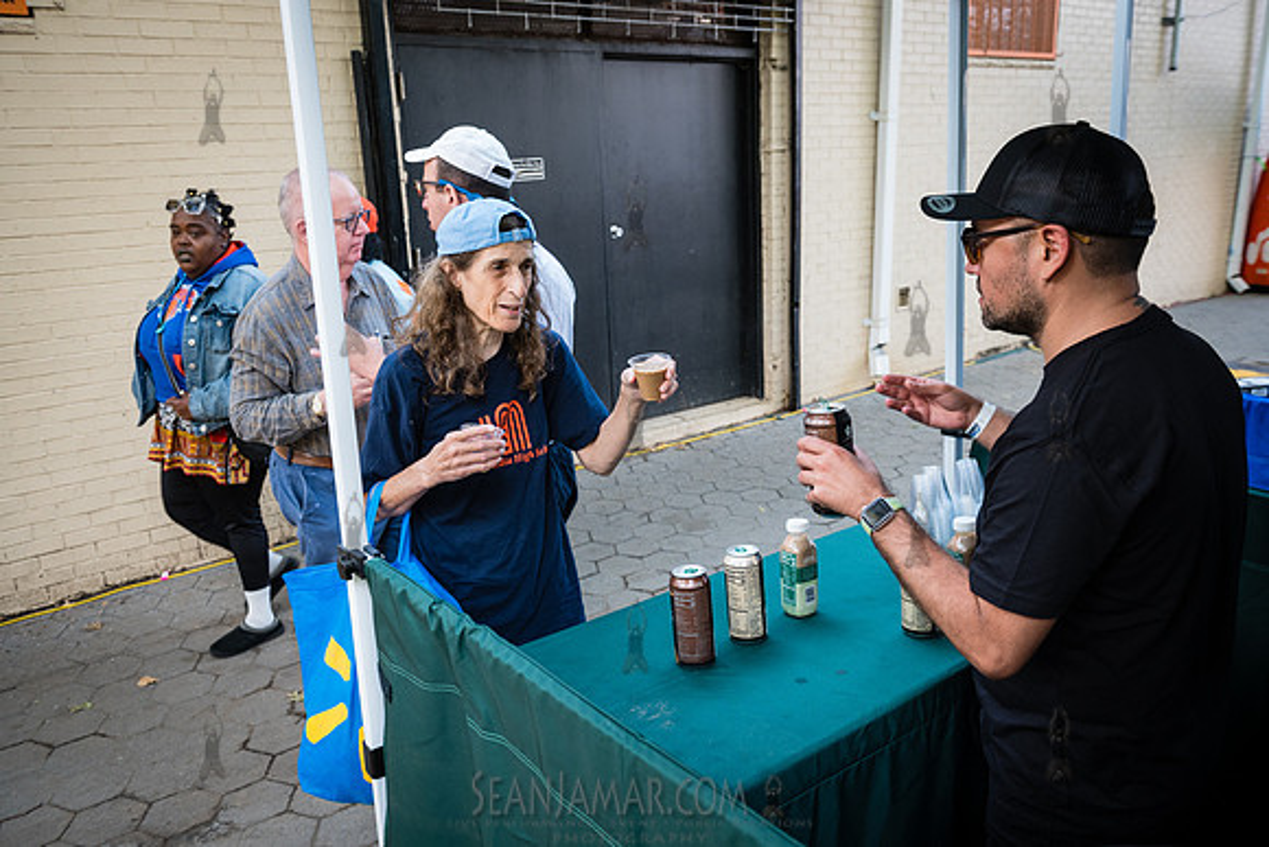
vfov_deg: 46.4
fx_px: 987
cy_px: 424
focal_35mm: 28
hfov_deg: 65.5
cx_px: 634
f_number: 4.5
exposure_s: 1/100
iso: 1000
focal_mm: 28
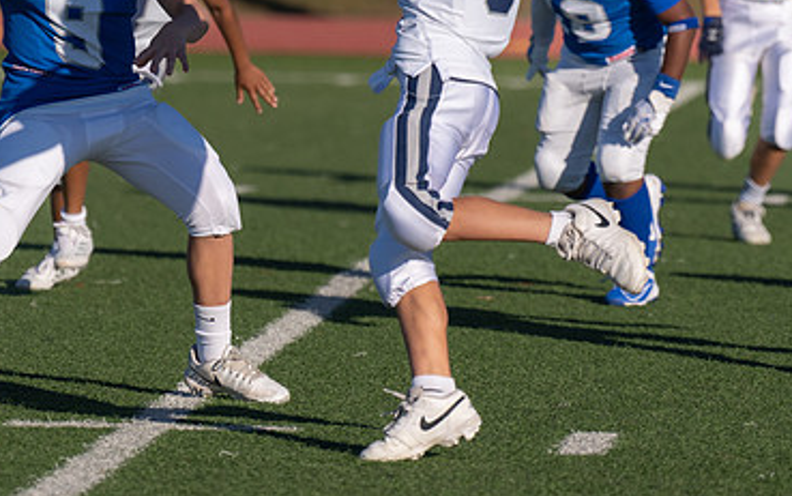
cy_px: 87
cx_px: 249
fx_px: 9372
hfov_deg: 4.8
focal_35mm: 434
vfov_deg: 3.0
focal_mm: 202
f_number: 4
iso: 160
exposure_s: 1/2500
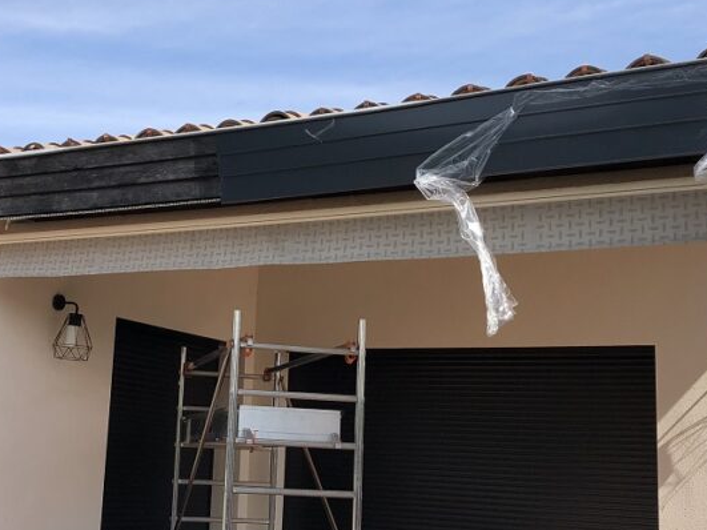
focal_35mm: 54
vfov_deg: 27.0
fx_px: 1103
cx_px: 258
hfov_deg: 35.3
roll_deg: -2.1
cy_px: 284
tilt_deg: +9.5
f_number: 1.8
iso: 20
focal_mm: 3.99
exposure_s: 1/1799
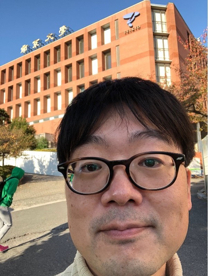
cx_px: 104
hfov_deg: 44.2
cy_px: 138
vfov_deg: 56.8
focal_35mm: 32
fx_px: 256
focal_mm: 2.87
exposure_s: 1/120
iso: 20
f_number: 2.2
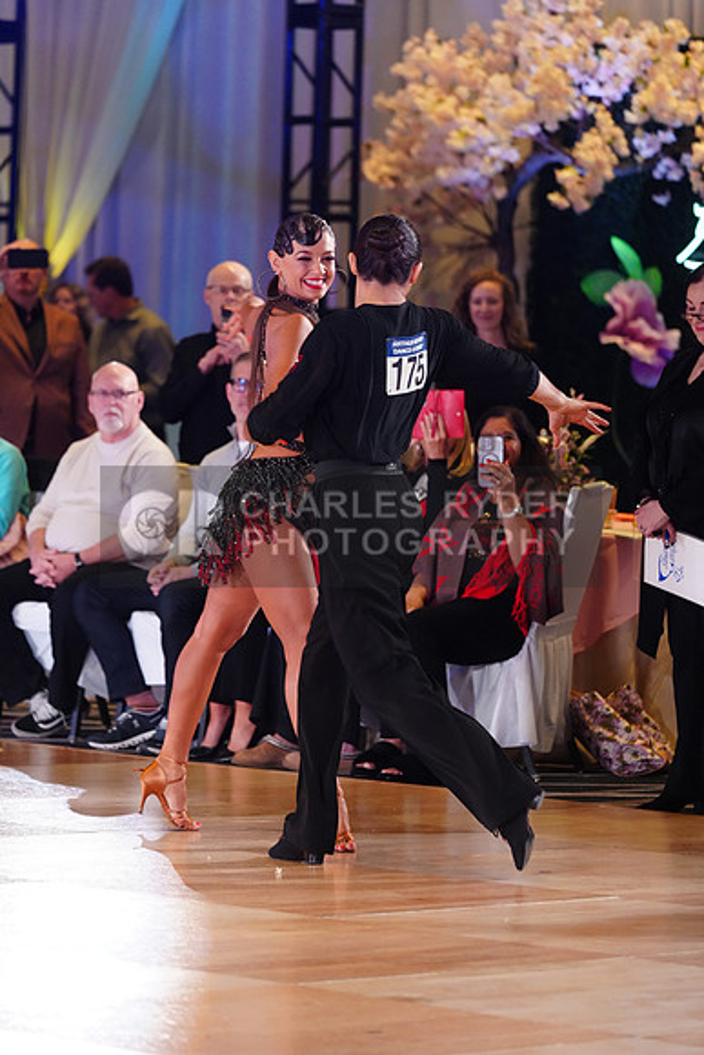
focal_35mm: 182
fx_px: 5335
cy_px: 528
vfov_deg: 11.3
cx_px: 352
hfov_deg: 7.5
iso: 3200
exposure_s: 1/400
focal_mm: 182
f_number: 4
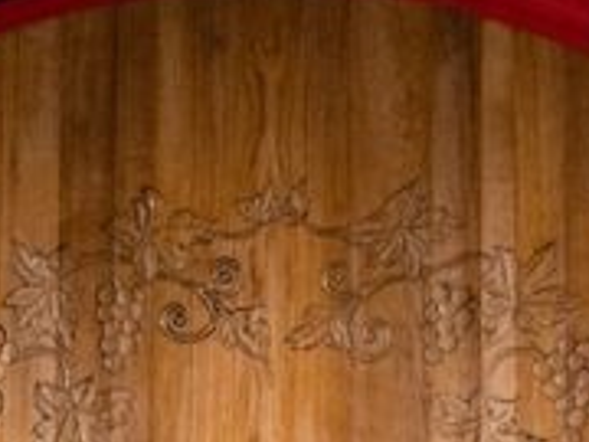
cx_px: 268
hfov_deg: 6.8
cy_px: 679
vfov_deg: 5.1
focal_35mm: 290
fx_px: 4934
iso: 1250
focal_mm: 53
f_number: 2.8
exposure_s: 1/100
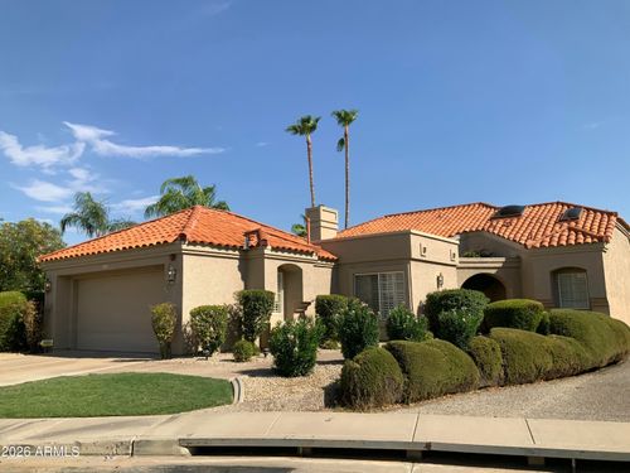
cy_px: 236
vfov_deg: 48.2
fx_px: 528
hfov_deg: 61.7
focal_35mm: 29
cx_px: 315
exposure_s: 1/2227
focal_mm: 3
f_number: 1.8
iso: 16
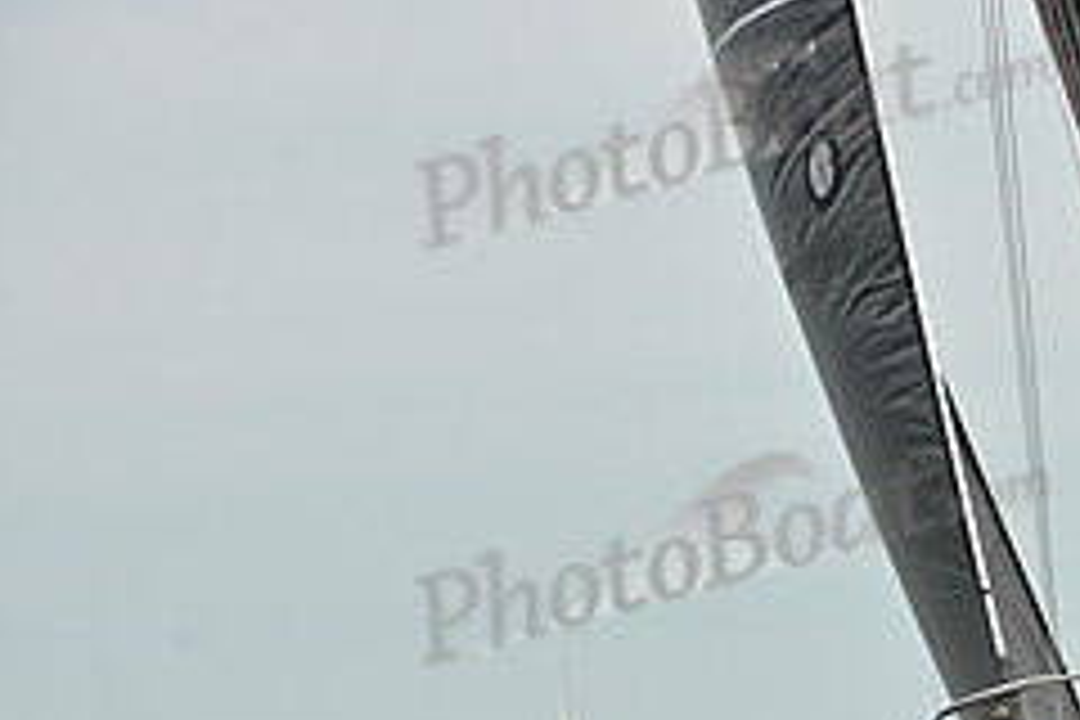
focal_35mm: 314
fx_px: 9419
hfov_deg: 6.5
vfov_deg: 4.4
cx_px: 1287
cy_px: 718
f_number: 9
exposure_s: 1/2000
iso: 320
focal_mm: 130
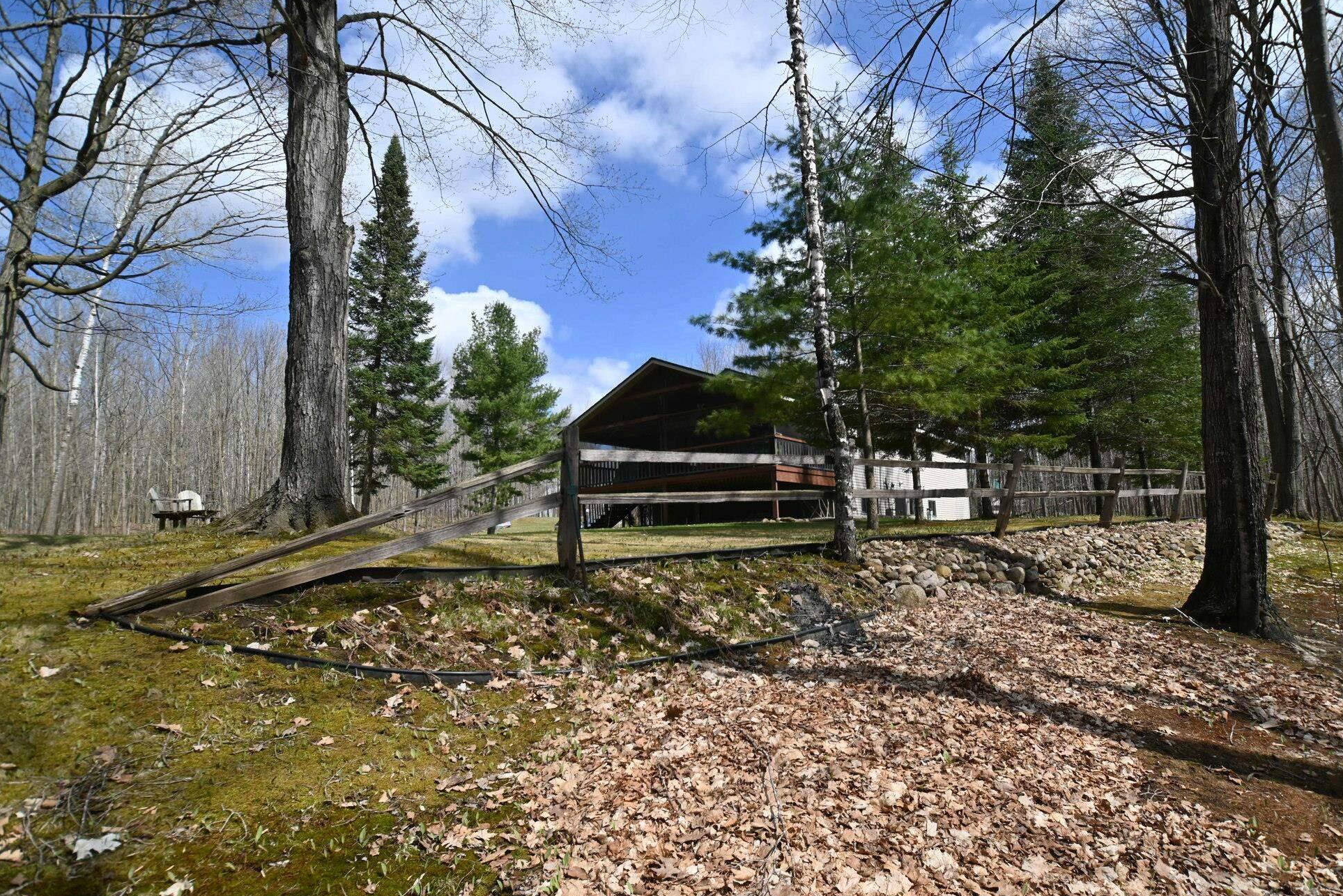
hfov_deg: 91.4
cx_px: 713
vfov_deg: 68.7
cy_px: 472
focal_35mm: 18
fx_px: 654
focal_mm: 11
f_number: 8
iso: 200
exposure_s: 1/640
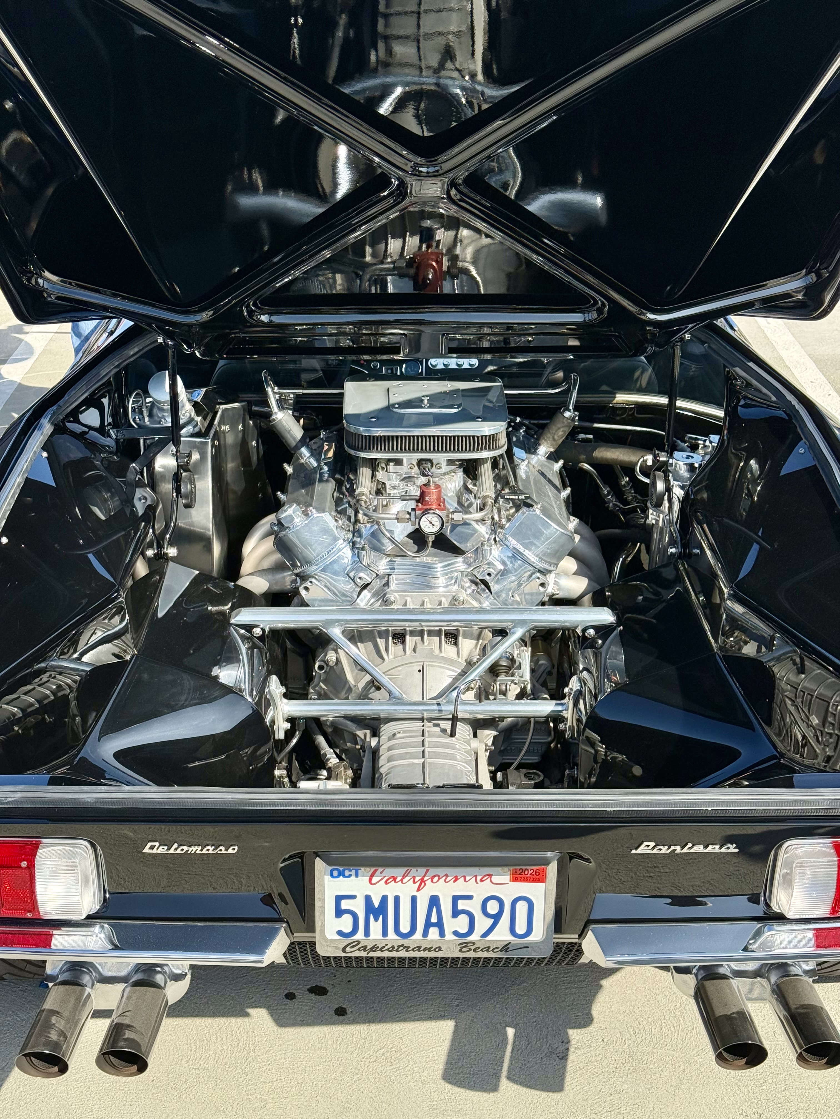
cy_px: 560
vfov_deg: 39.7
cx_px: 420
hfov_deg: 30.3
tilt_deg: -24.9
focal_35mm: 48
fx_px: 1553
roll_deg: -0.2
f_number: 1.78
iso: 64
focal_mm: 6.76
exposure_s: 1/3226
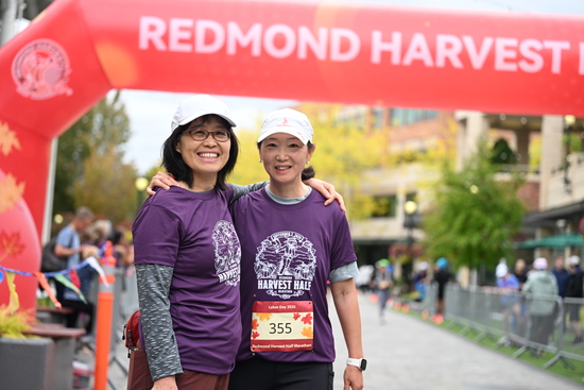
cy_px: 195
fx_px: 1136
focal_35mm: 70
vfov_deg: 19.5
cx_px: 292
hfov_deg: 28.8
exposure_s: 1/2000
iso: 640
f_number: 2.8
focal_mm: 70
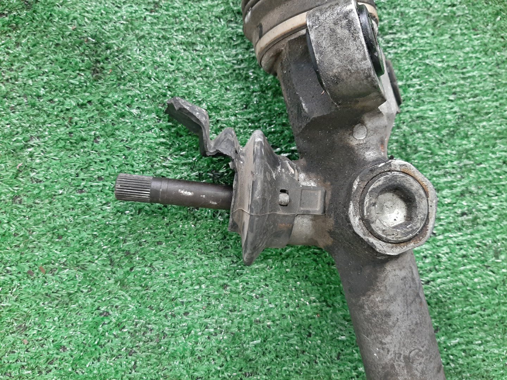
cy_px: 190
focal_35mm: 26
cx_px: 254
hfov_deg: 67.3
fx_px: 381
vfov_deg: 53.1
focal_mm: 3.93
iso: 176
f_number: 1.7
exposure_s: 1/25
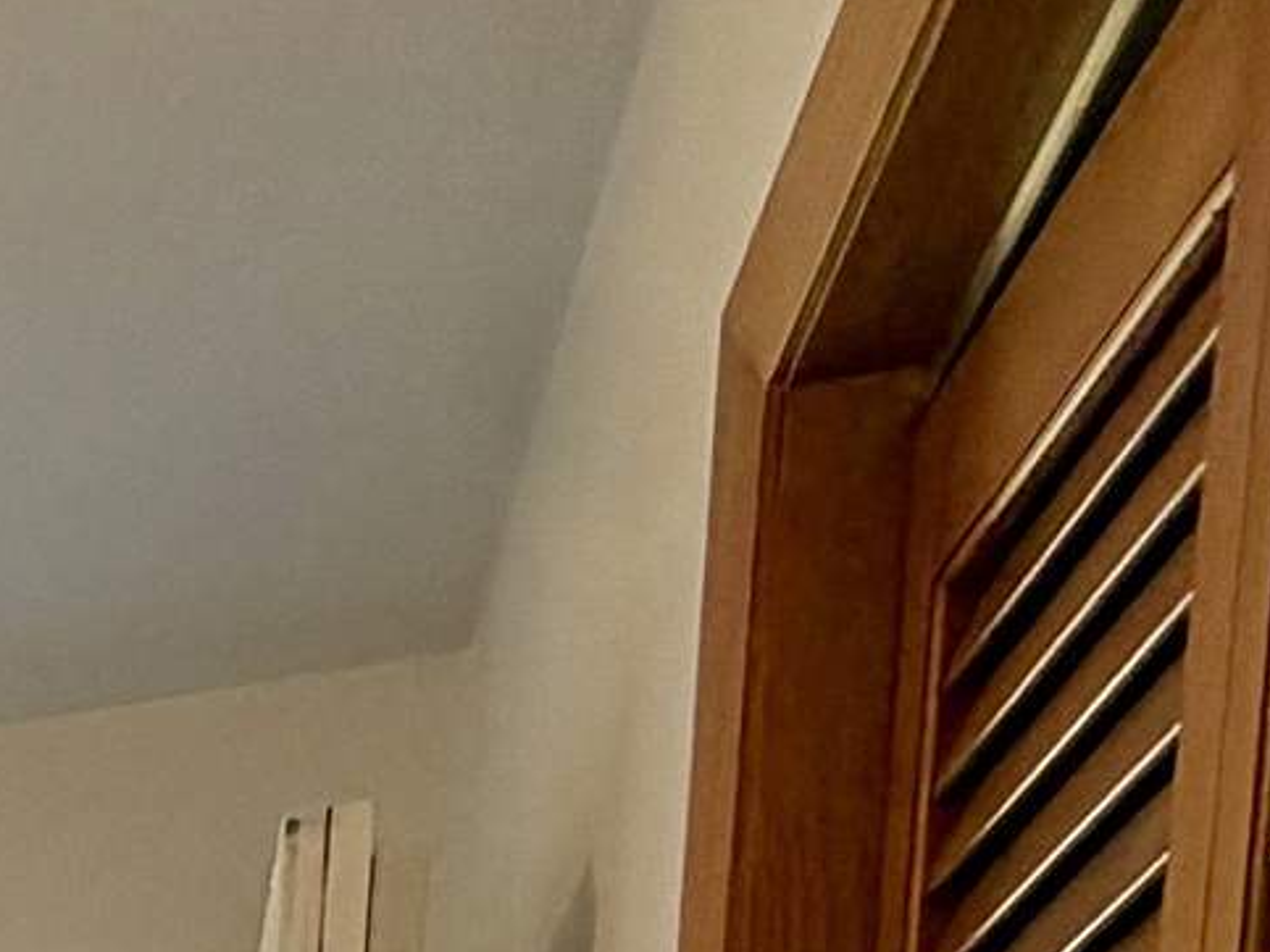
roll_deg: -0.4
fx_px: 3264
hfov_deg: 16.6
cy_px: 2496
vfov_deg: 12.1
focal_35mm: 89
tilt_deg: -6.4
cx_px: -1278
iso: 160
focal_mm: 2.22
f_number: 2.2
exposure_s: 1/120
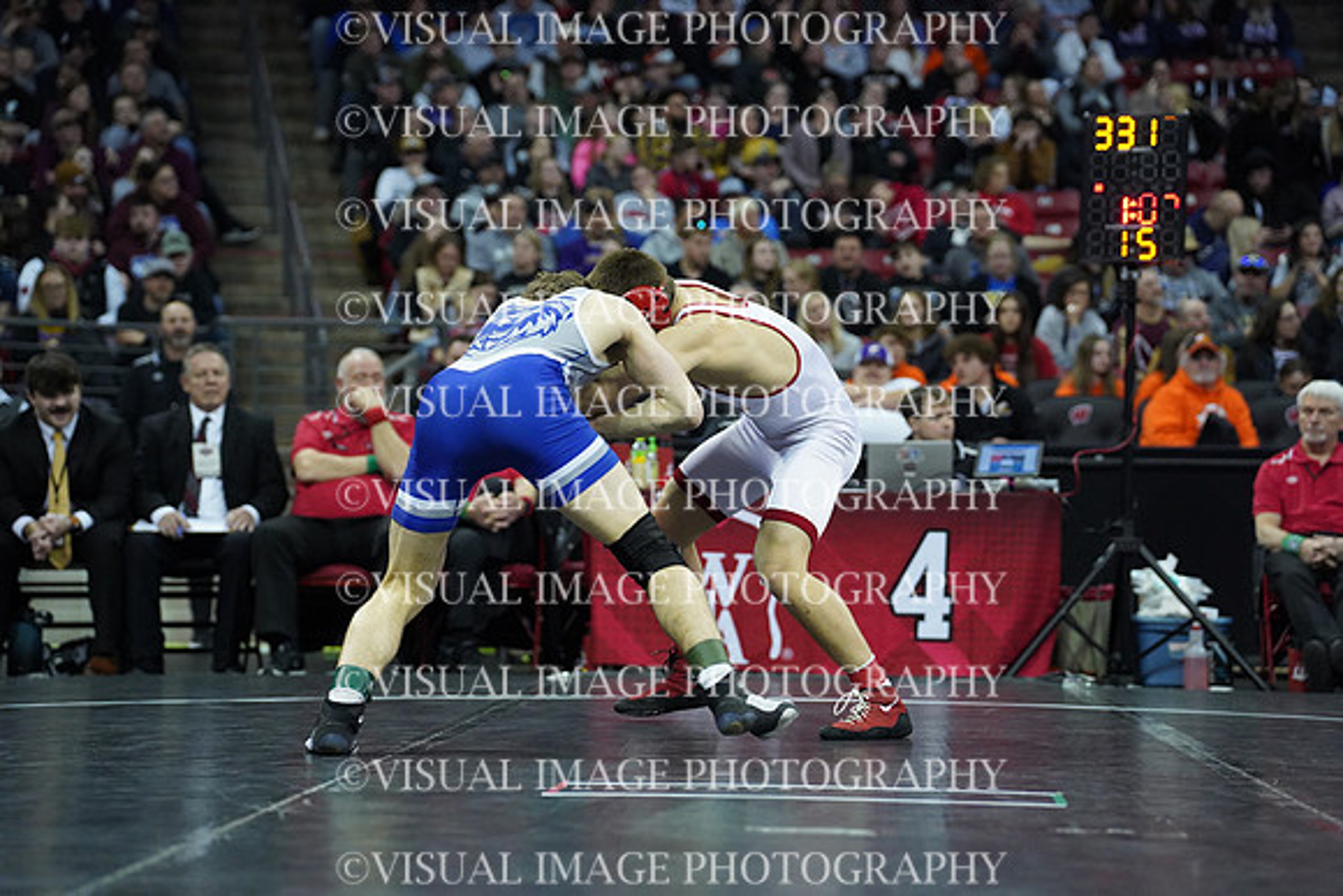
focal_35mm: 95
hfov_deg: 21.5
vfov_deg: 14.4
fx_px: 3545
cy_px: 448
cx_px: 672
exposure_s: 1/1250
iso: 6400
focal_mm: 95
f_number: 2.8
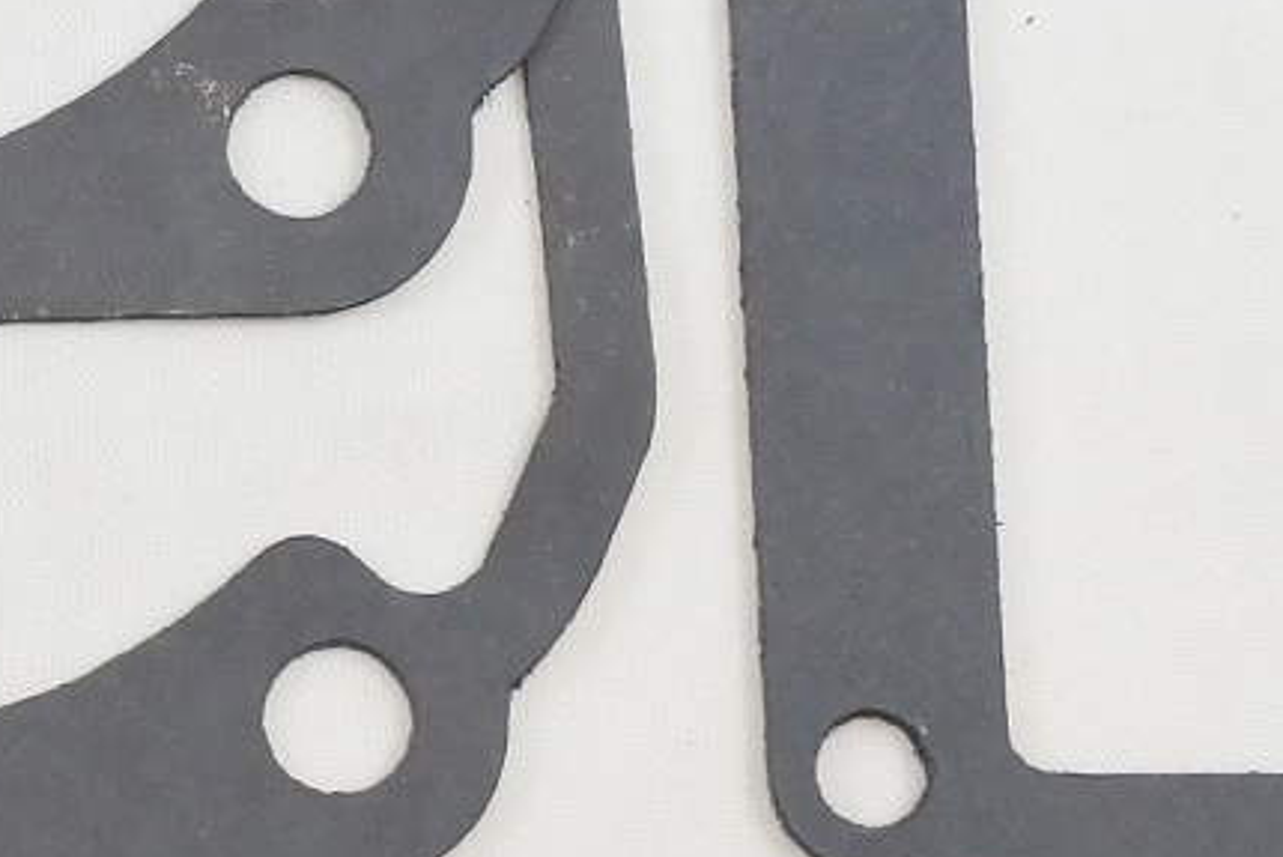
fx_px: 4634
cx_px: -266
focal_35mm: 130
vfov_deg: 10.1
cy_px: -575
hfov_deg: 15.2
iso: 400
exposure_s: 1/160
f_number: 4
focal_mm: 12.8
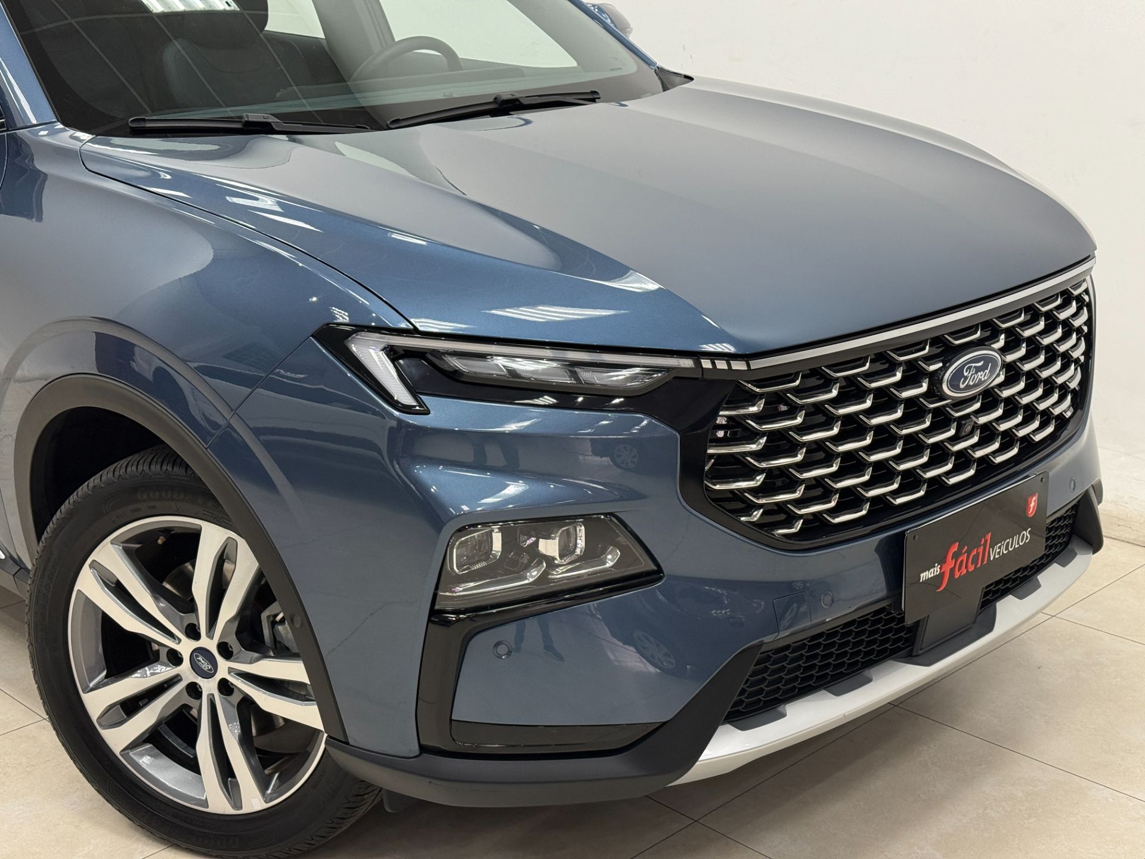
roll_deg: +1.2
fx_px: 1588
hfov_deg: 39.7
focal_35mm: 48
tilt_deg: -16.7
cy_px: 430
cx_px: 572
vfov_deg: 30.3
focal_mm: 6.76
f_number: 1.78
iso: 250
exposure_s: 1/120
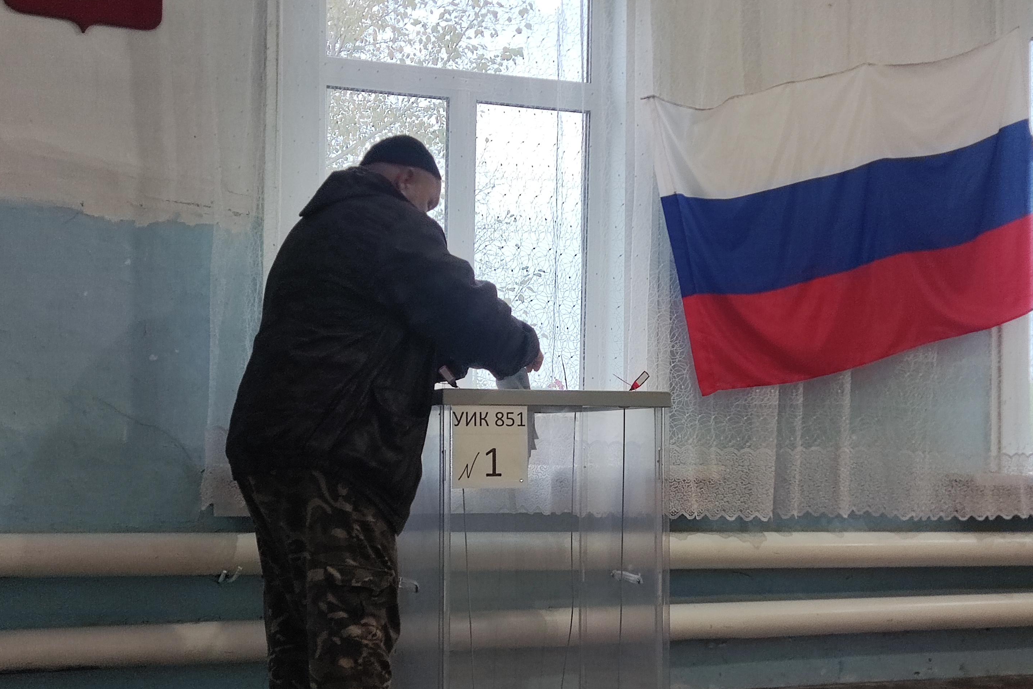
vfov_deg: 28.0
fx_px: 1377
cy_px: 442
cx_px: 523
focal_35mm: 48
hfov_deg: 41.1
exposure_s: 1/100
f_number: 1.79
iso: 97
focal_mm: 4.71
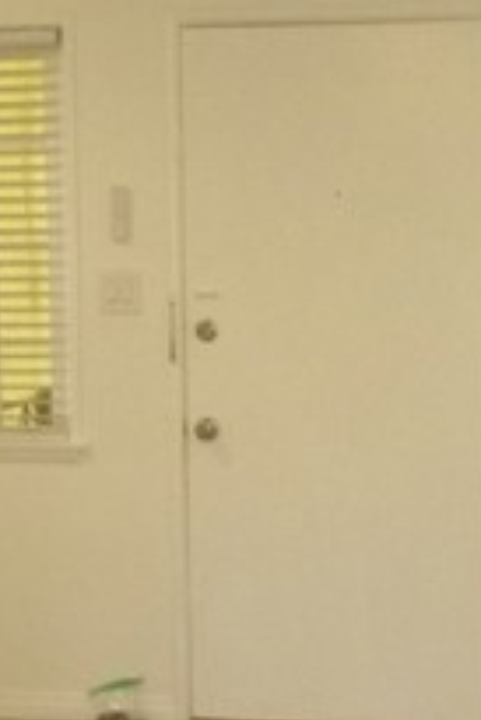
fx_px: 1881
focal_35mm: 94
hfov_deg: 14.6
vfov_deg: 21.6
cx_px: 302
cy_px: 471
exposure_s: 1/60
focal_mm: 5.2
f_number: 3.3
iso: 400
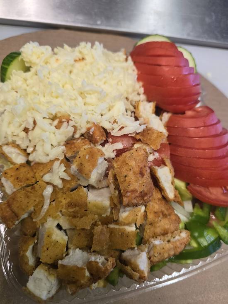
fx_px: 202
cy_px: 152
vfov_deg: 73.9
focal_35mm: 23
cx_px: 114
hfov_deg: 58.9
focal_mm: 6.3
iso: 200
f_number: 1.7
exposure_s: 1/120
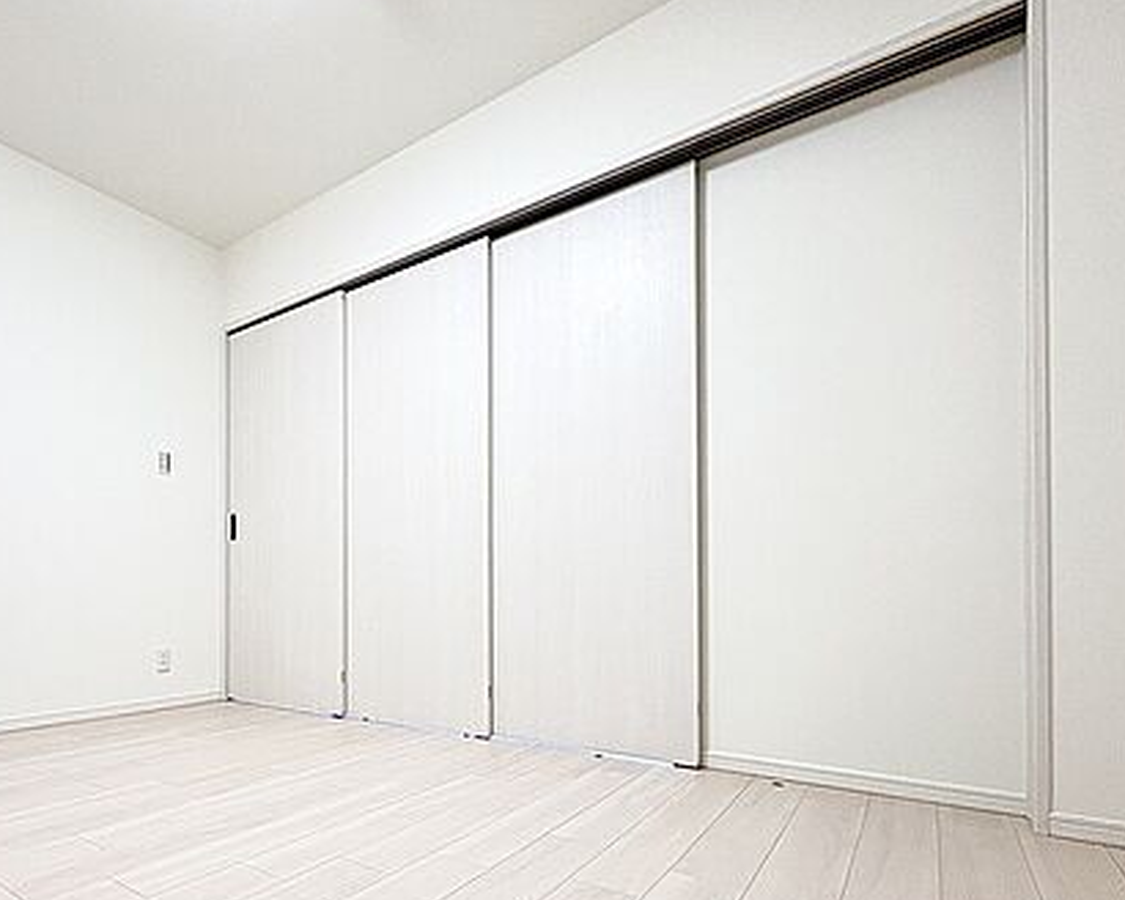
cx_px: 392
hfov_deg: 78.2
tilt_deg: +0.6
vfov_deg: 66.5
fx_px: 666
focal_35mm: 20
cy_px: 590
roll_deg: +0.4
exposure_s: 1/121
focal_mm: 2.22
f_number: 2.2
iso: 250
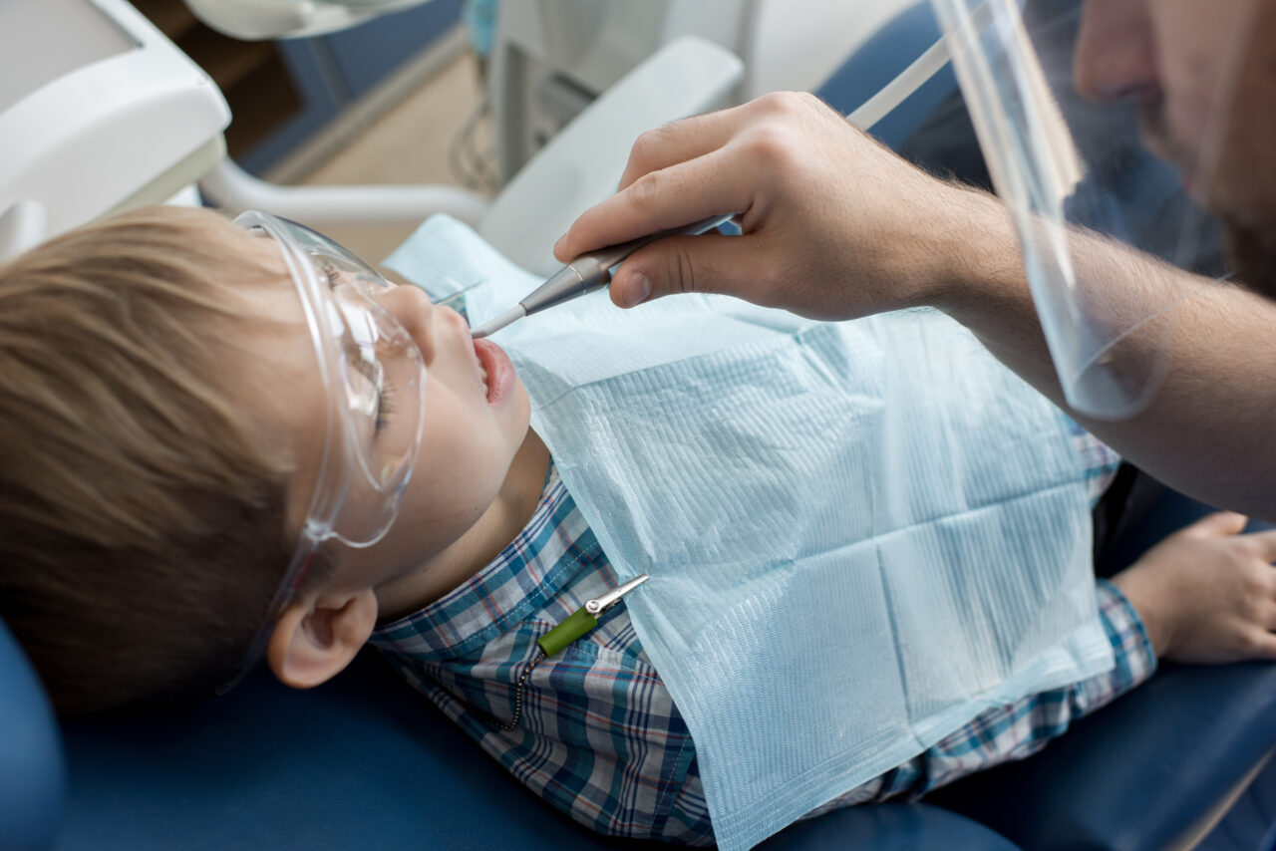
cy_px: 426
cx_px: 638
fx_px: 1241
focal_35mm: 35
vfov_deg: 37.9
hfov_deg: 54.4
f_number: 3.2
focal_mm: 35
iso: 400
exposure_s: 1/160
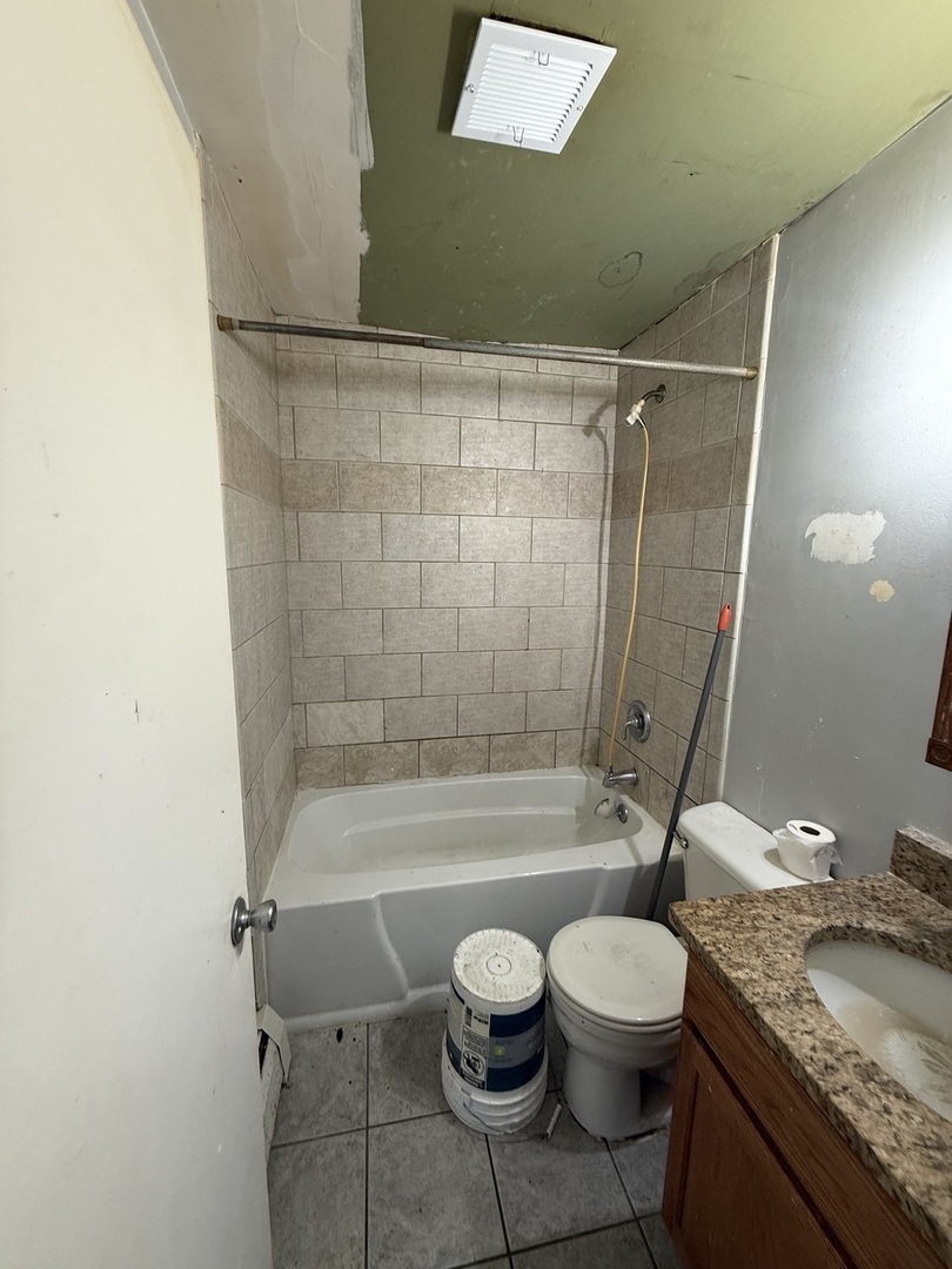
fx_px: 513
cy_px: 634
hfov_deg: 85.7
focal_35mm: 14
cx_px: 476
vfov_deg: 102.1
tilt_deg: -8.4
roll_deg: -2.9
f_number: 2.2
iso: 200
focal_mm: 2.22
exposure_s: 1/60
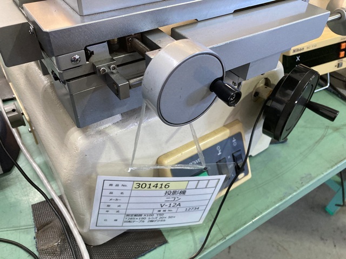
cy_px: 130
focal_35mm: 28
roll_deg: -3.7
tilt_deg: -43.2
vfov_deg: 49.7
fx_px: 280
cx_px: 173
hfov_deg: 63.4
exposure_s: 1/60
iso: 200
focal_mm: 3.99
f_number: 1.8
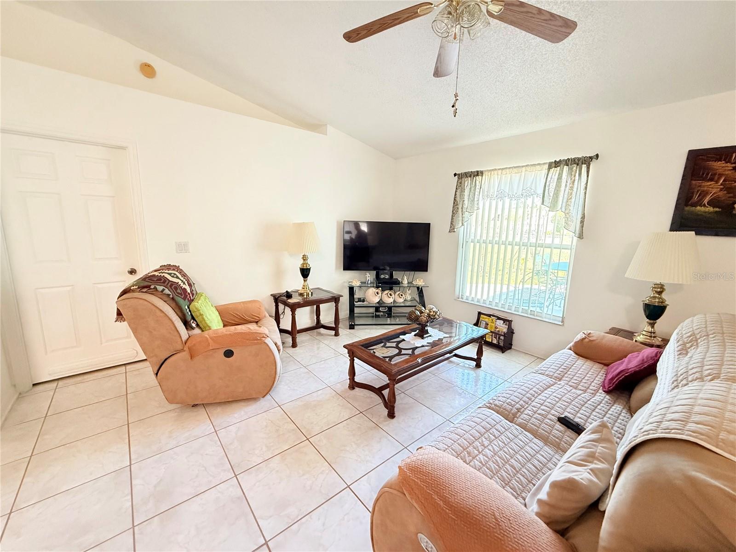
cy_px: 276
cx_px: 368
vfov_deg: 85.7
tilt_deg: -9.6
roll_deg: -1.1
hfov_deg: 102.1
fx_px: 298
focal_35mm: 14
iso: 640
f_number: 2.2
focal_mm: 2.22
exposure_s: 1/120
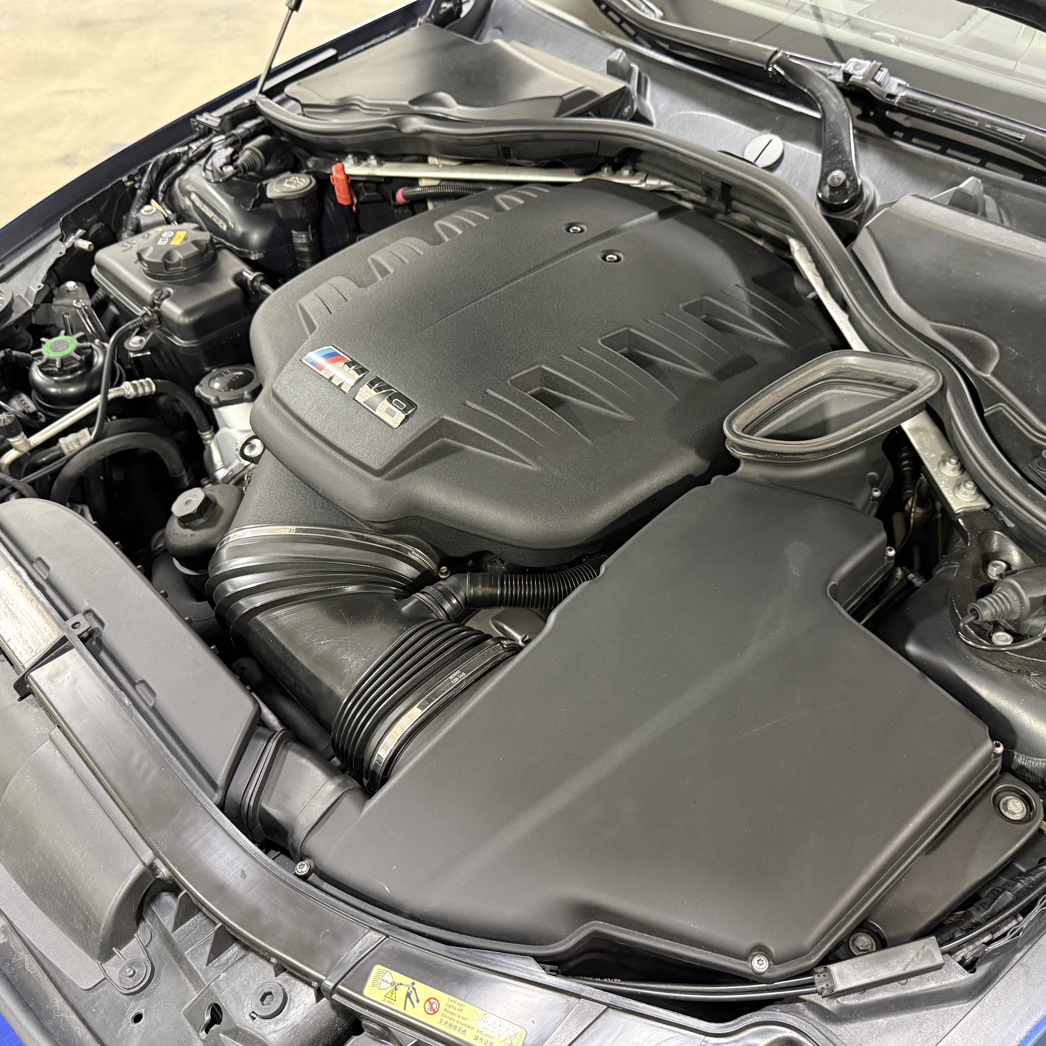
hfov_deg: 55.4
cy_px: 516
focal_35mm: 29
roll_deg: +1.9
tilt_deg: -44.4
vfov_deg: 55.6
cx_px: 603
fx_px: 991
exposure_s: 1/60
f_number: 1.78
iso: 640
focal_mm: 6.76
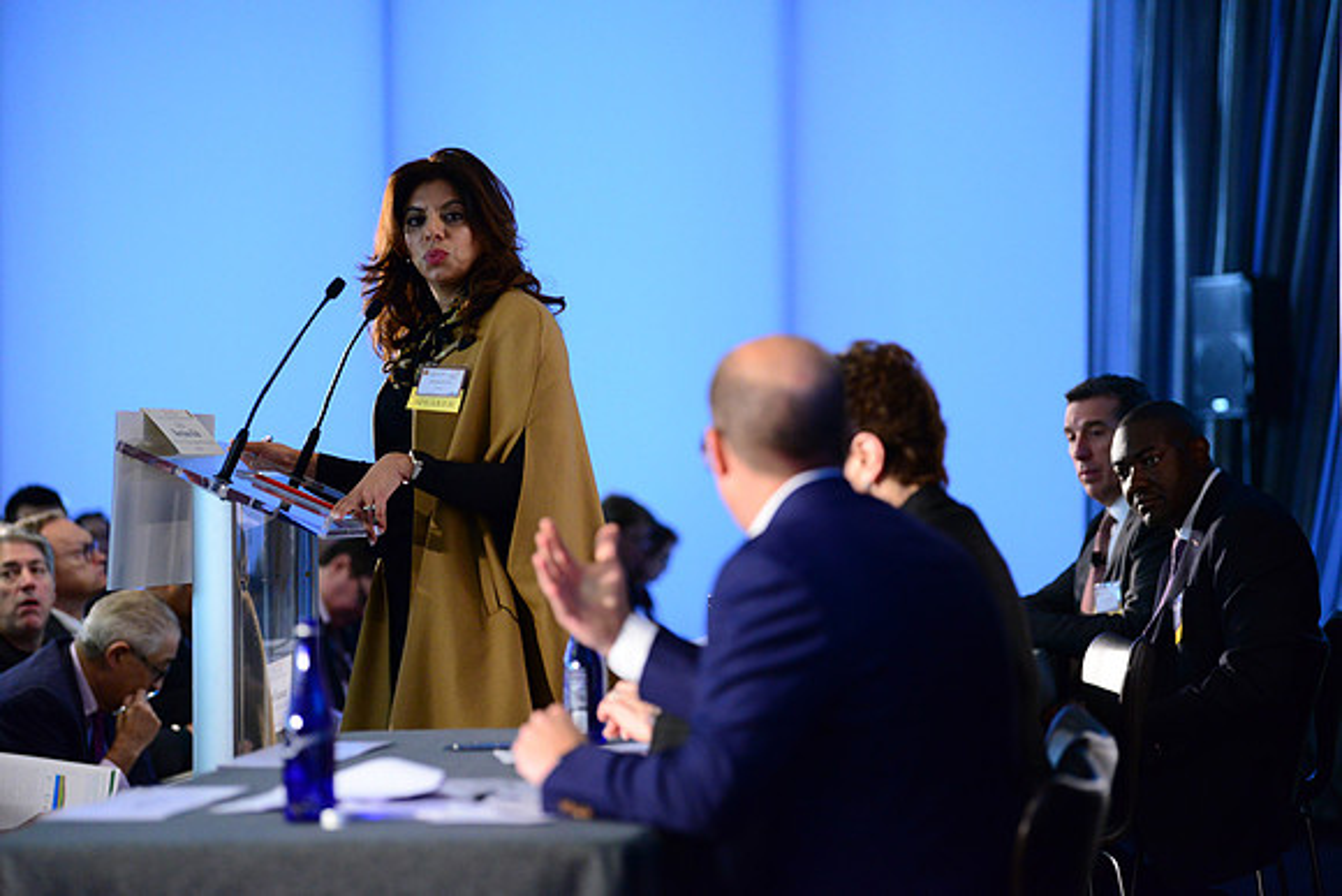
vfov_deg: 11.0
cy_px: 448
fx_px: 4661
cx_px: 671
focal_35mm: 125
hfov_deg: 16.4
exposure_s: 1/250
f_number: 2.8
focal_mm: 125
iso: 4000
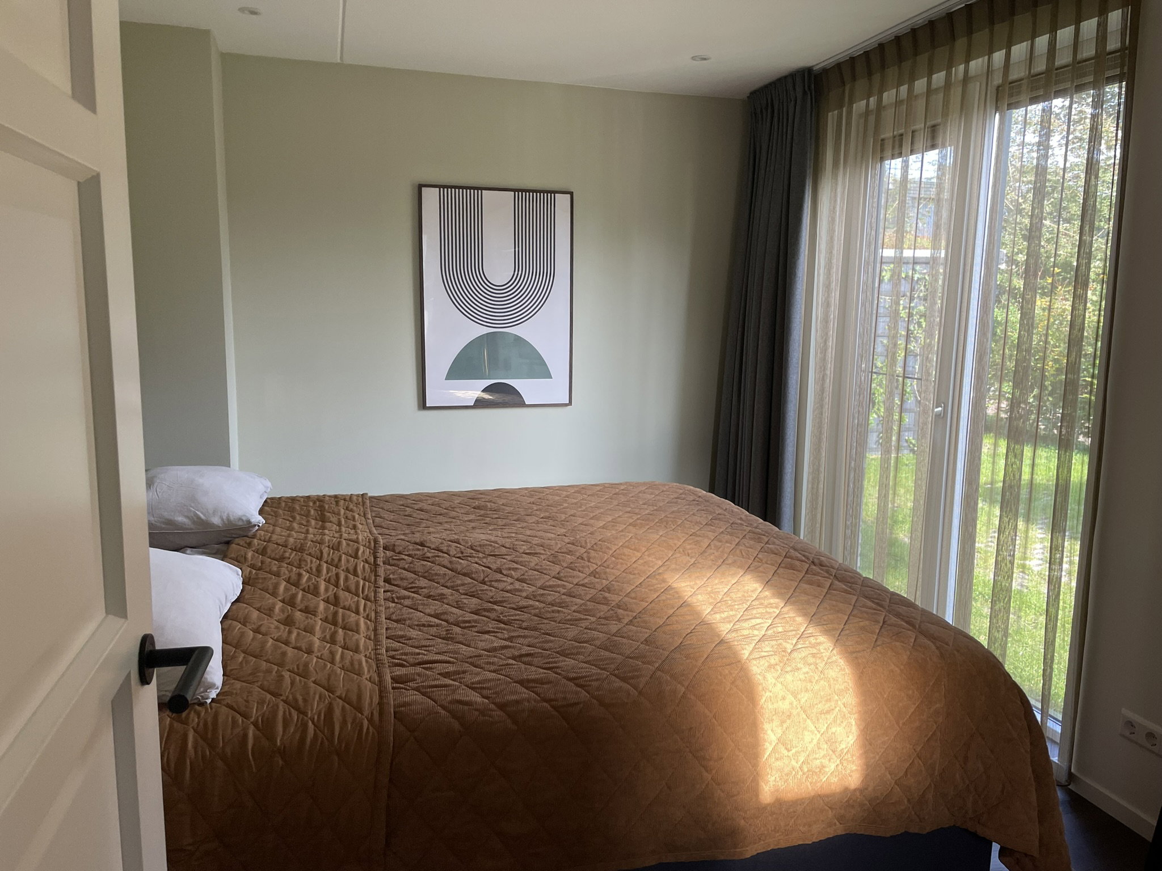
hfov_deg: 67.3
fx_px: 873
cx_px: 581
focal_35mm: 26
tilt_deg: -8.4
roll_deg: -0.4
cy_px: 436
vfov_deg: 53.1
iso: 125
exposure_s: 1/116
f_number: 1.6
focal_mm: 4.2
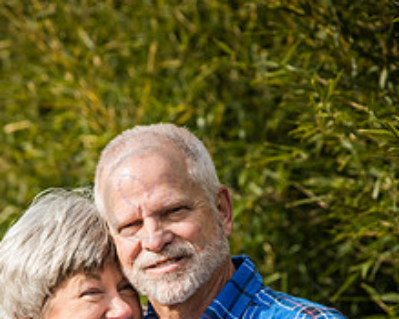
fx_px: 3529
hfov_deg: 6.5
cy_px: 359
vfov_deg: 5.2
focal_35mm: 299
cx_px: 153
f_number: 6.3
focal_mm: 155
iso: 400
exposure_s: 1/1000
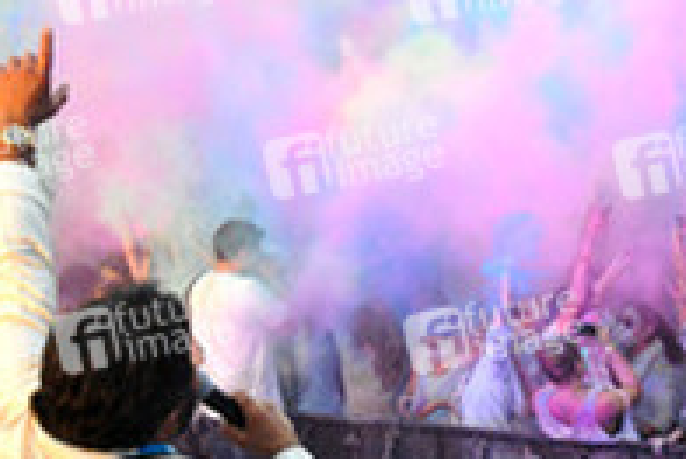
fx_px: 1643
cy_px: 245
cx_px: 749
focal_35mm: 86
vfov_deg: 15.9
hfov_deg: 22.3
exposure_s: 1/250
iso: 400
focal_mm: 25
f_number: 6.3
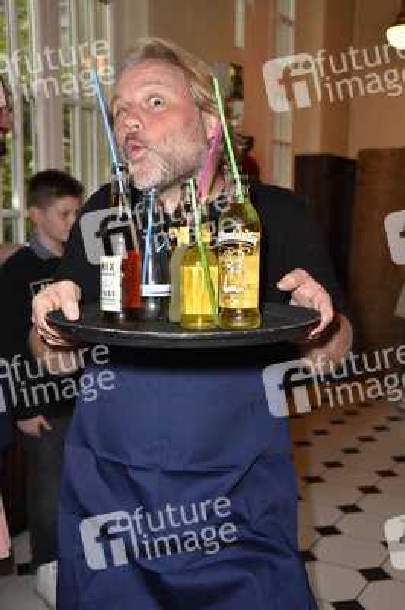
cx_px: 202
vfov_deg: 41.1
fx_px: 811
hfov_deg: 28.0
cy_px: 305
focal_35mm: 48
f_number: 5.6
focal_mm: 48
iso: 1250
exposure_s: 1/125
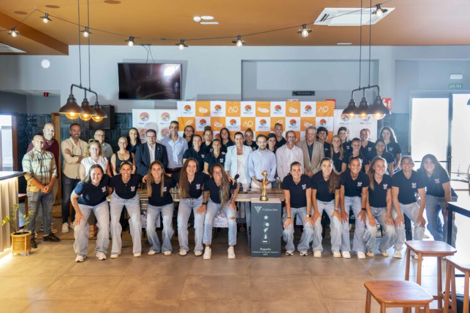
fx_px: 431
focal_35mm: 33
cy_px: 156
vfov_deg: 40.0
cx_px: 235
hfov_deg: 57.2
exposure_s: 1/100
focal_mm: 33
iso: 2500
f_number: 4
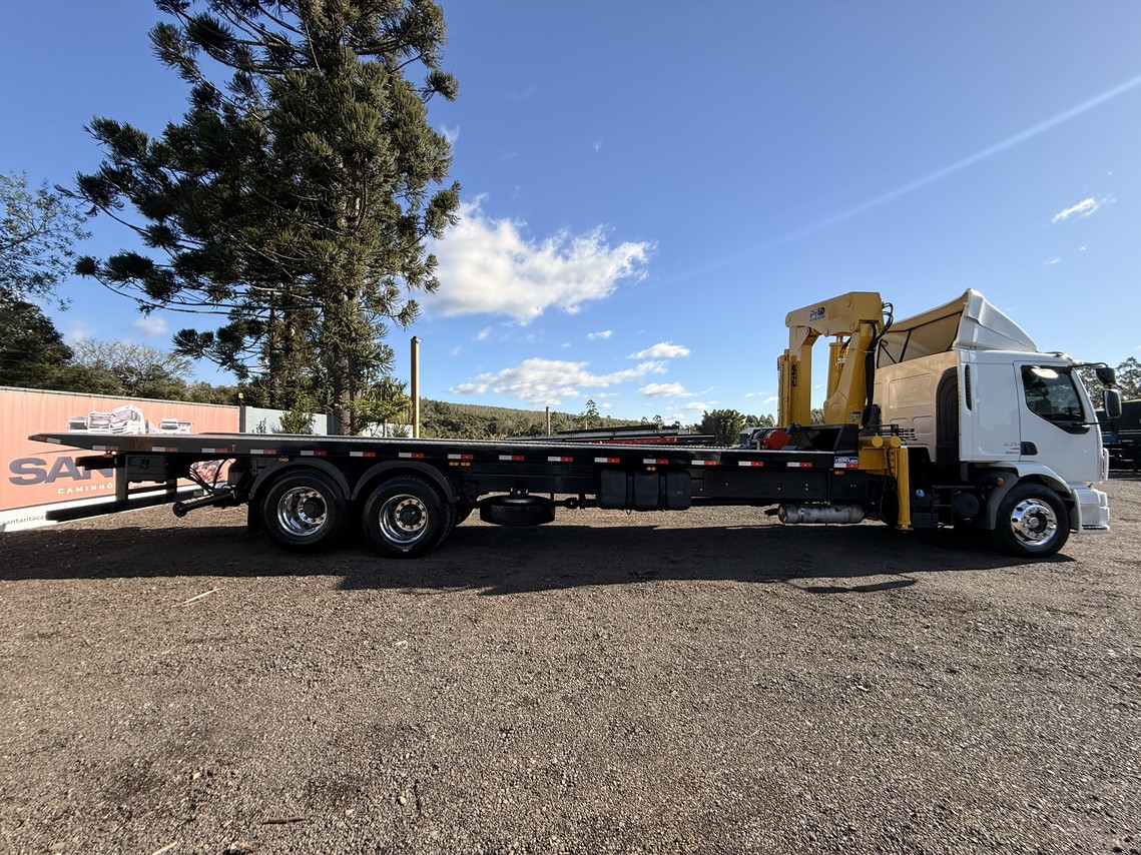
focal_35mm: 14
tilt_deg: +1.0
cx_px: 570
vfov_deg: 85.7
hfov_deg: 102.1
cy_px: 428
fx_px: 461
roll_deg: +0.5
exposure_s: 1/1497
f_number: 2.2
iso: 50
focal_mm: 2.22
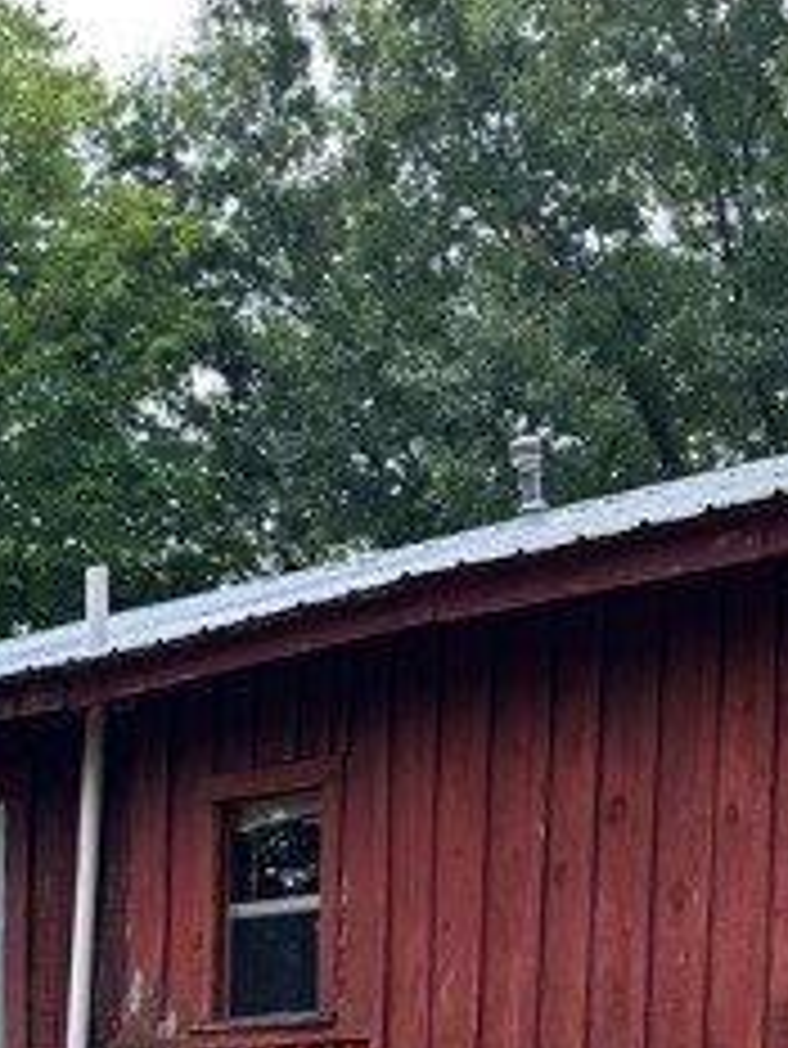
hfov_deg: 18.5
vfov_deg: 21.8
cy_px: 1421
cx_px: 140
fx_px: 2396
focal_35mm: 79
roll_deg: -0.8
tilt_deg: -4.3
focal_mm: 6.86
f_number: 1.78
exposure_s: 1/543
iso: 80
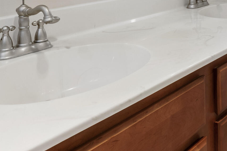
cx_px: 198
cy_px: -58
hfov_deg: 39.4
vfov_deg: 24.2
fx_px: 296
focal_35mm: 47
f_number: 8
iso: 100
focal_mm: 10
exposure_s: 1/4
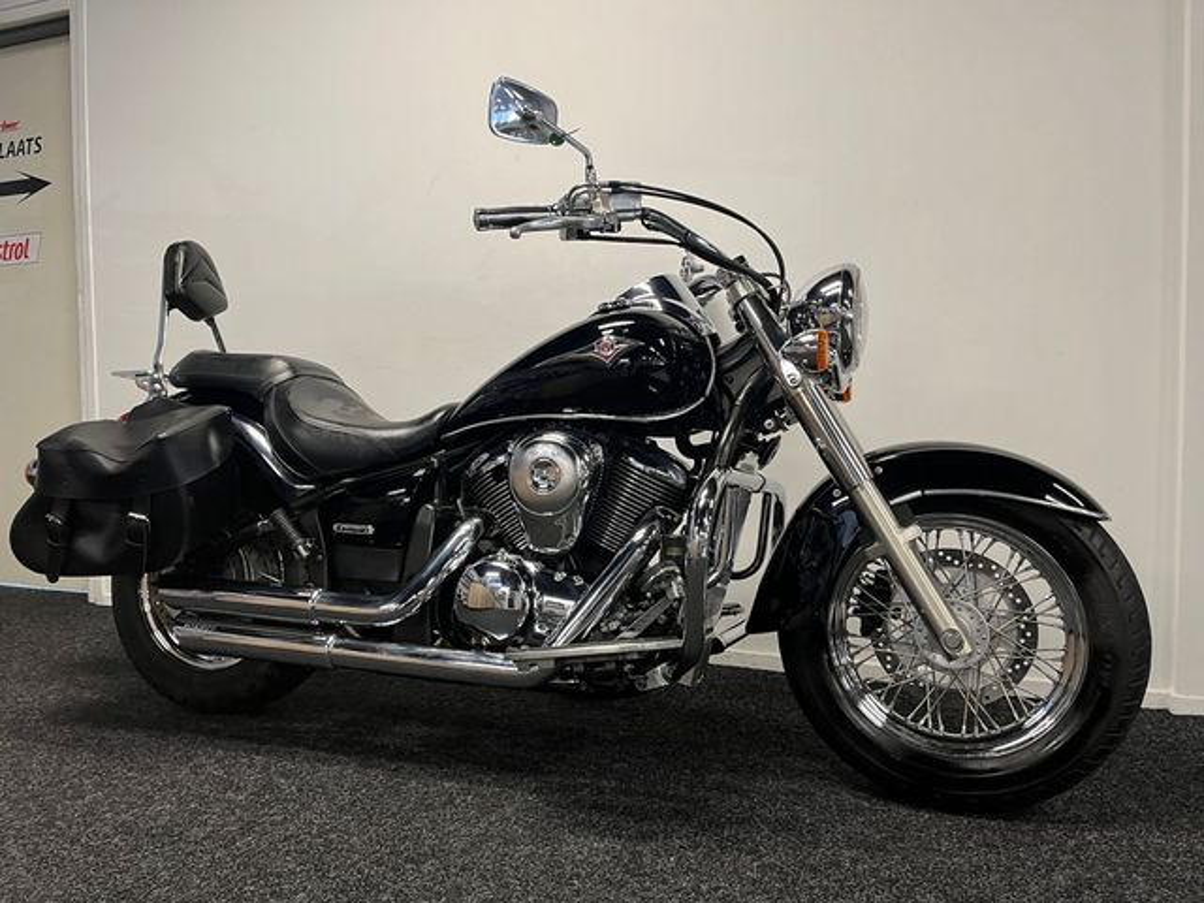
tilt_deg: -2.8
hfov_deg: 67.3
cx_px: 602
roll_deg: +0.6
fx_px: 904
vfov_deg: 53.1
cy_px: 452
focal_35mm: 26
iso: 80
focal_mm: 5.1
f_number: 1.6
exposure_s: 1/50
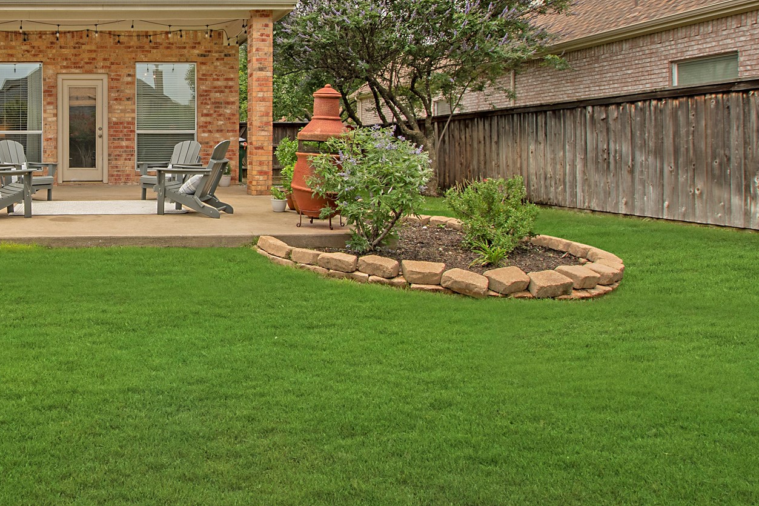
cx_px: 110
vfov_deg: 48.2
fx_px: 548
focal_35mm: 26
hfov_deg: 61.2
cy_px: 144
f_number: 7.1
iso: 100
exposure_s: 1/250
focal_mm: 10
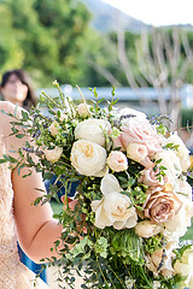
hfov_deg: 7.9
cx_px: -146
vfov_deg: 12.2
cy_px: 111
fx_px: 1359
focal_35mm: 169
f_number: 4
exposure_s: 1/2500
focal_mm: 70
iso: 400
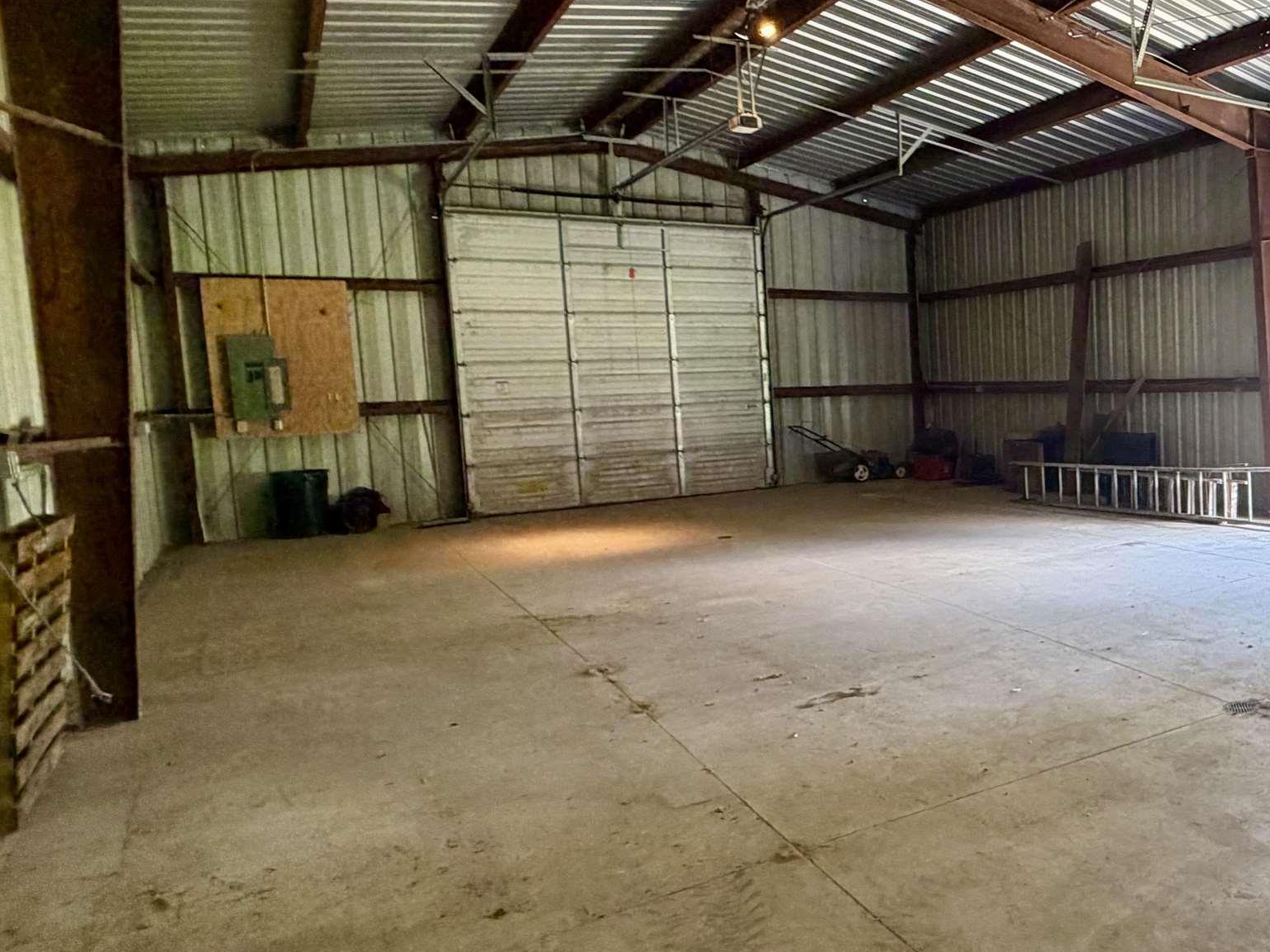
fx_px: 1027
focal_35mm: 28
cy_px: 454
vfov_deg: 49.7
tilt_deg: -4.6
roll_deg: +2.4
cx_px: 1124
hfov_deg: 55.7
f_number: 2.2
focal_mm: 2.22
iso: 320
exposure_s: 1/82
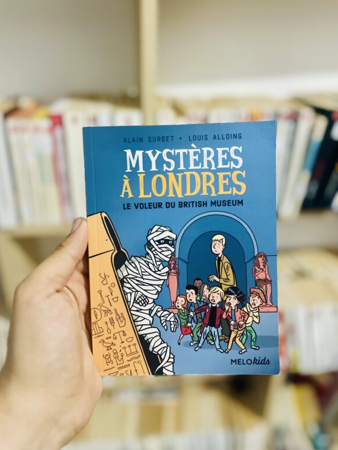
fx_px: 351
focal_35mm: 27
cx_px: 165
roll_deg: +0.4
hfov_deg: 51.4
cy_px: 221
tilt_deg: -26.1
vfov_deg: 65.3
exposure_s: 1/33
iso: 500
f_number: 1.5
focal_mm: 5.7
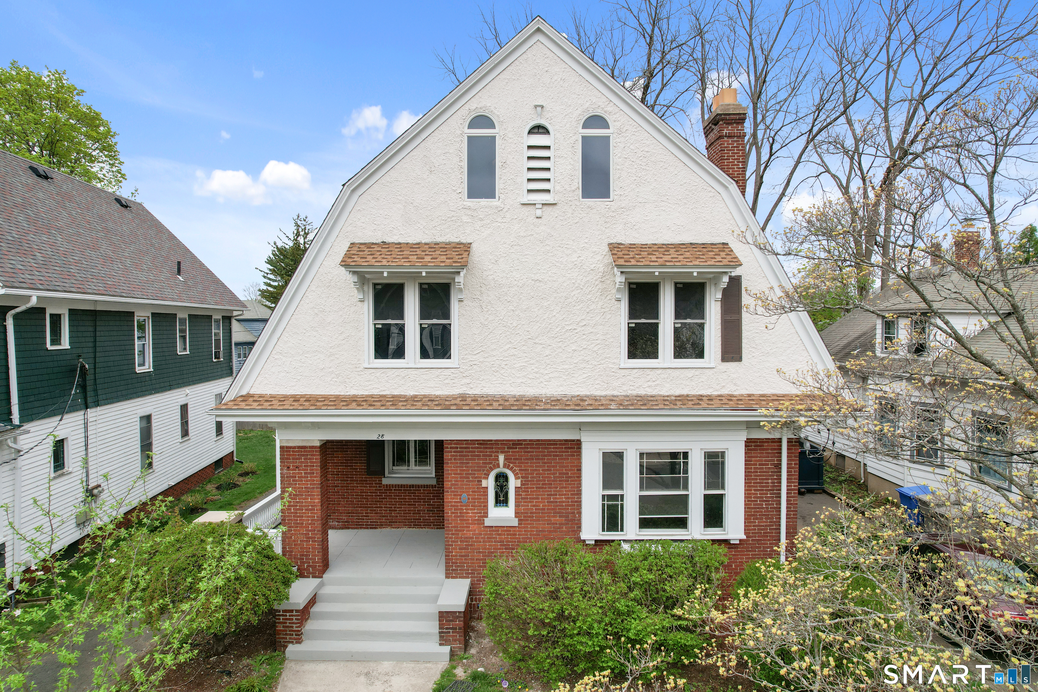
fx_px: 634
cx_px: 519
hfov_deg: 78.6
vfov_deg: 57.2
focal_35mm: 22
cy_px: 346
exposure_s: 1/1250
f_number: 2.8
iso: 100
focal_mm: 8.38
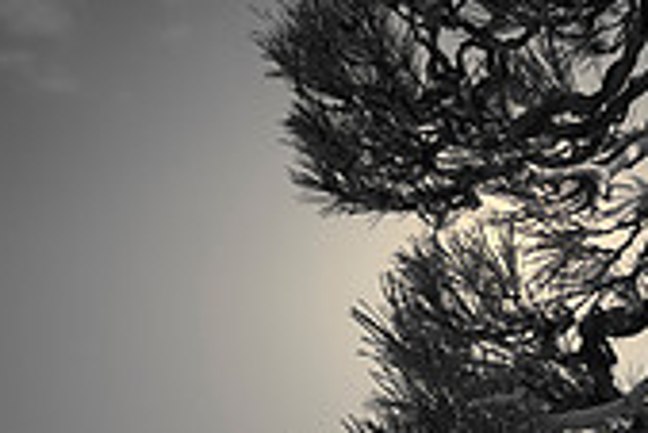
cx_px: 874
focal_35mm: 120
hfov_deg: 16.0
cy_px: 312
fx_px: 2162
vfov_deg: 11.4
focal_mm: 35
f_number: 8
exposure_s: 1/160
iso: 64
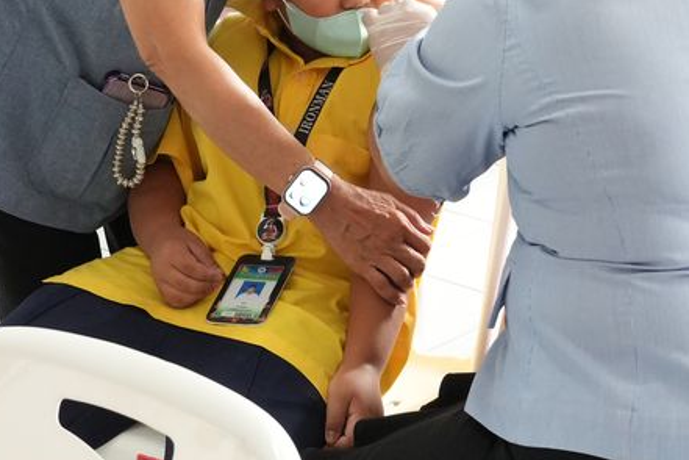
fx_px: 2146
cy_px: -57
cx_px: 387
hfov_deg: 18.2
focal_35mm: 112
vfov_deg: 12.0
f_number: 7.1
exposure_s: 1/50
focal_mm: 33
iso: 2500
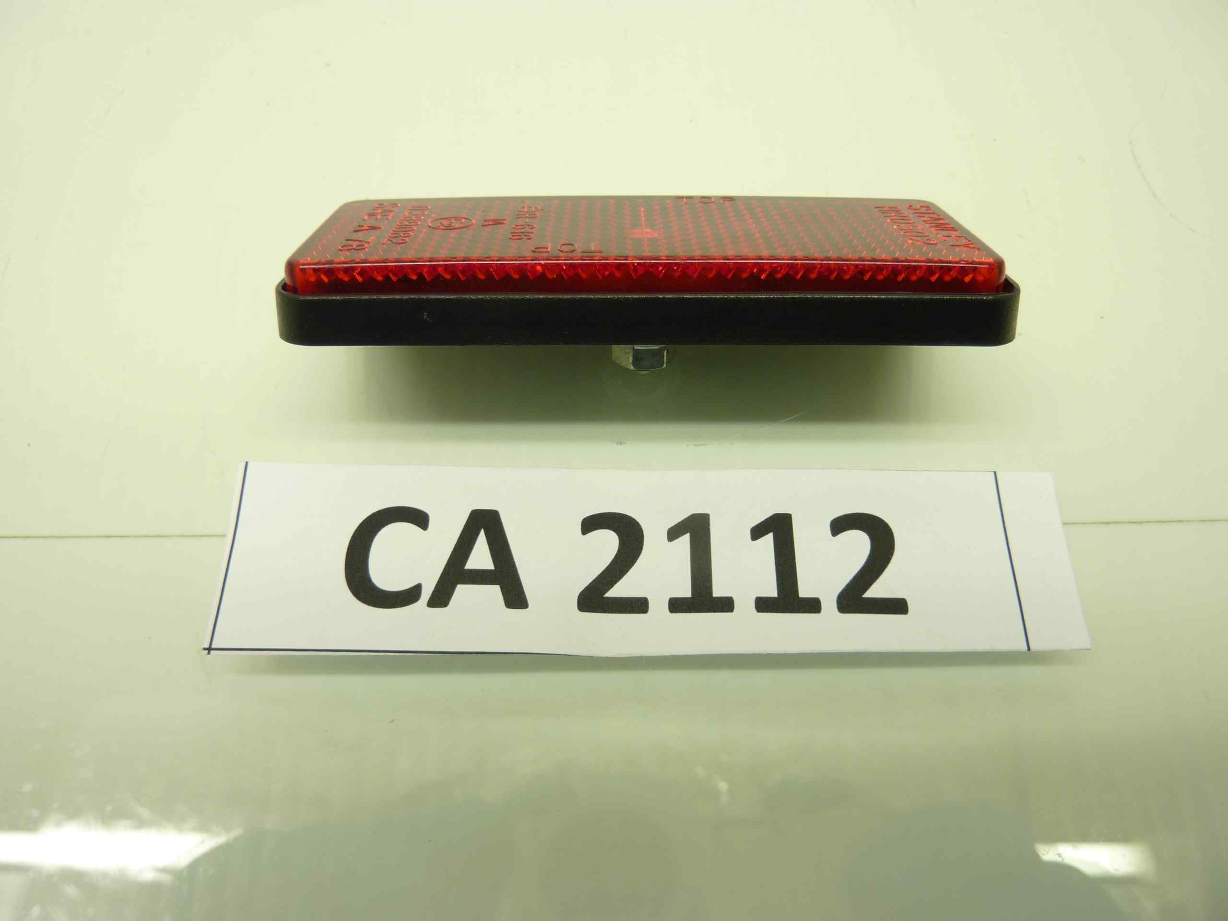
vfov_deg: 54.9
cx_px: 614
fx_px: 887
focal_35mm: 25
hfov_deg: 69.4
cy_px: 460
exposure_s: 1/25
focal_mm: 4.1
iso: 80
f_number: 3.3
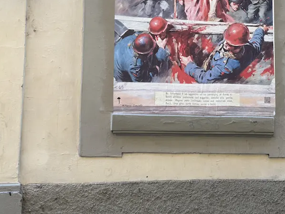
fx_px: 593
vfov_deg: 20.3
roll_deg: -0.7
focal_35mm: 72
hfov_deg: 26.7
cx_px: 213
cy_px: 59
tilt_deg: +9.1
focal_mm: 6.76
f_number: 1.78
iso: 50
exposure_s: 1/188
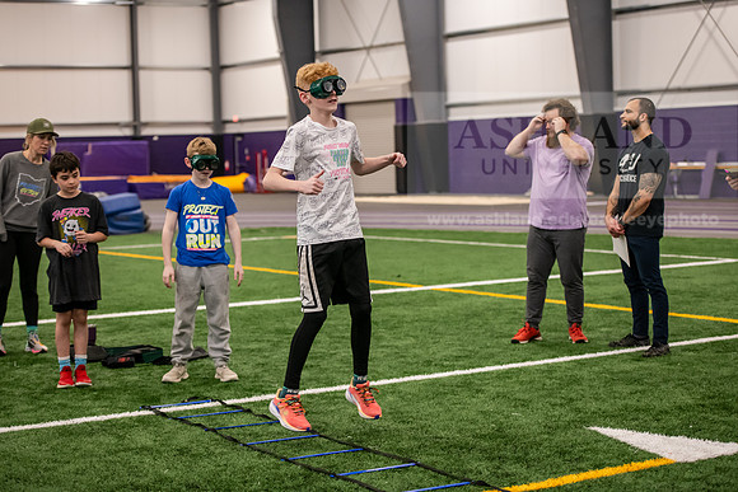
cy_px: 246
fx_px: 1435
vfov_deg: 19.5
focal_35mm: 70
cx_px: 369
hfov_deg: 28.8
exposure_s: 1/200
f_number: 3.2
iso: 2000
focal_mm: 70
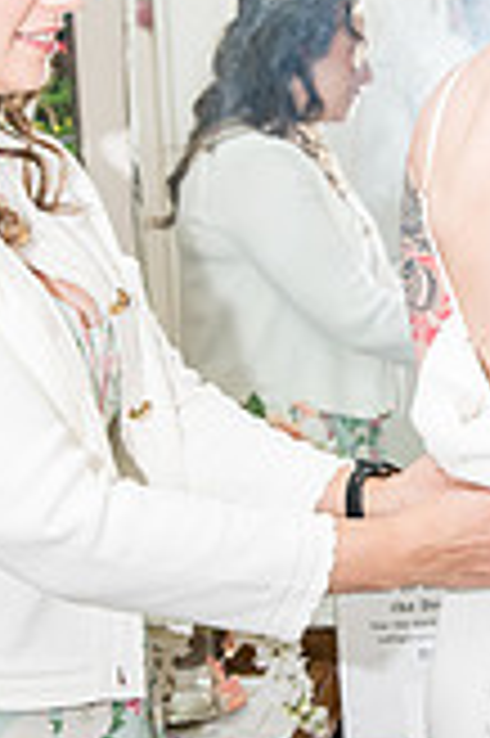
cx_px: 427
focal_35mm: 88
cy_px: 436
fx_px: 1800
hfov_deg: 15.3
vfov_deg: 23.1
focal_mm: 32
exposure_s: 1/320
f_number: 3.5
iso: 1250
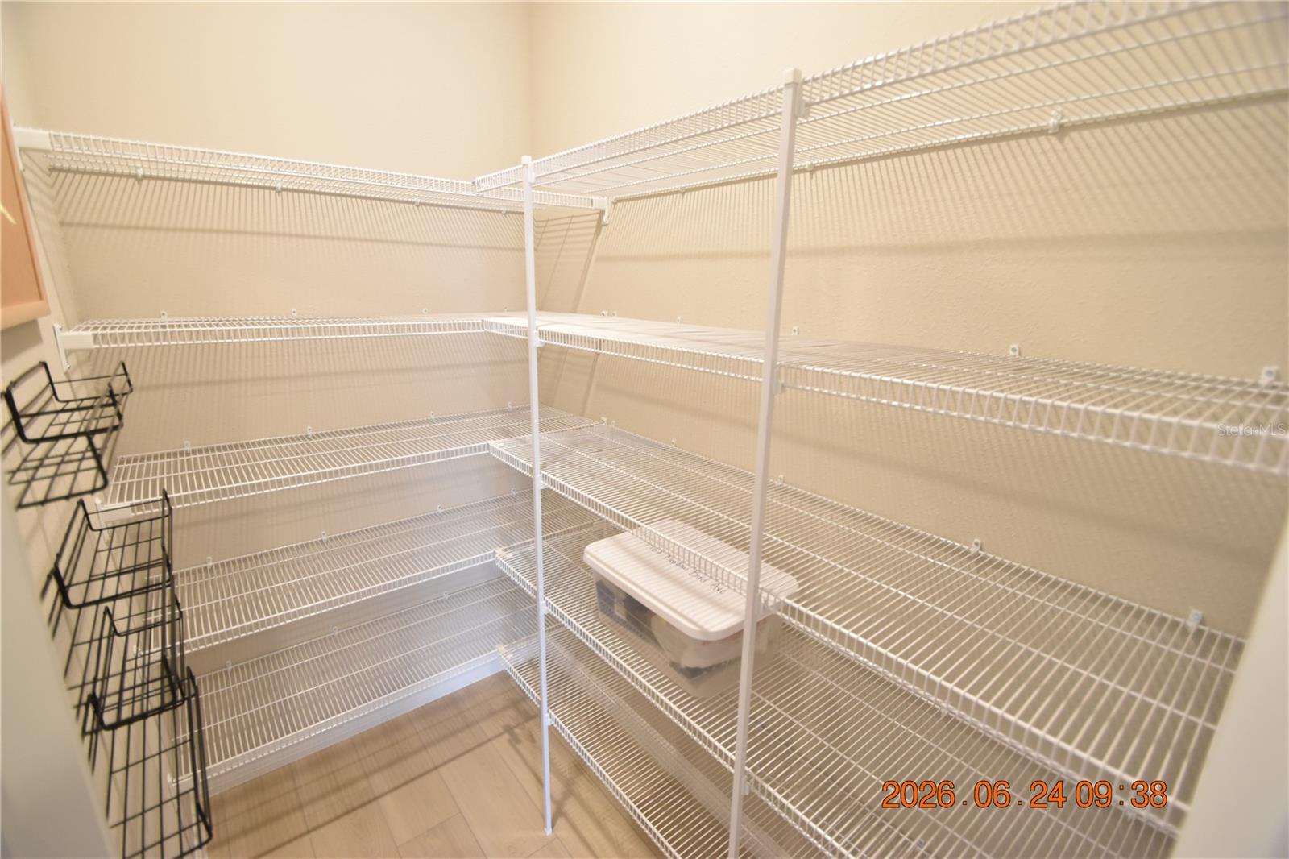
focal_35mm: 15
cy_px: 430
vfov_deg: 77.3
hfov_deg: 100.4
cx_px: 644
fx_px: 537
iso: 800
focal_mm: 10
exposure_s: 1/30
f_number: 3.5
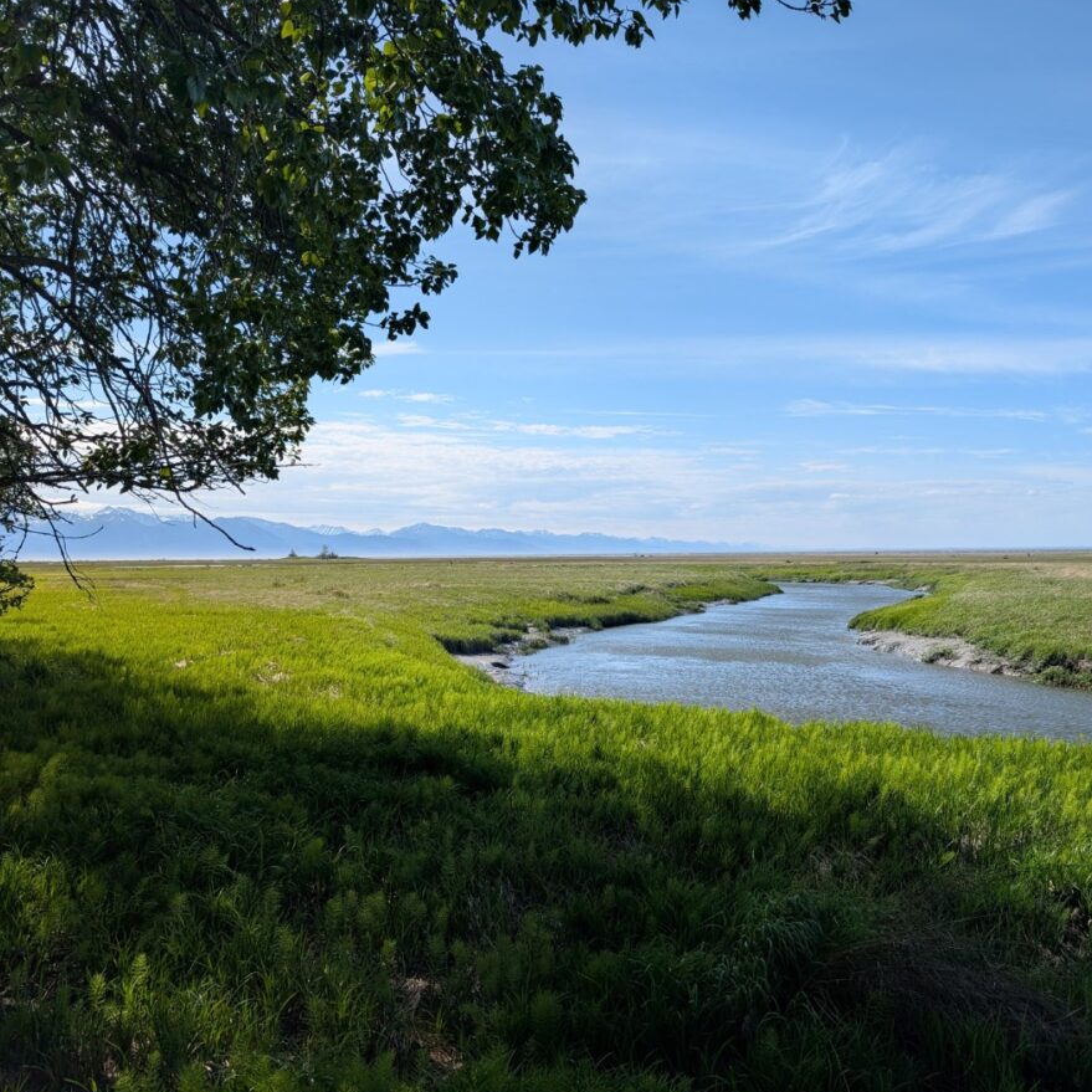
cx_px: 626
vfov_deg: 55.6
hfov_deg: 55.4
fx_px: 1035
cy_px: 539
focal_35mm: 29
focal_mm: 6.9
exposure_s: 1/1431
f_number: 1.68
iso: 22
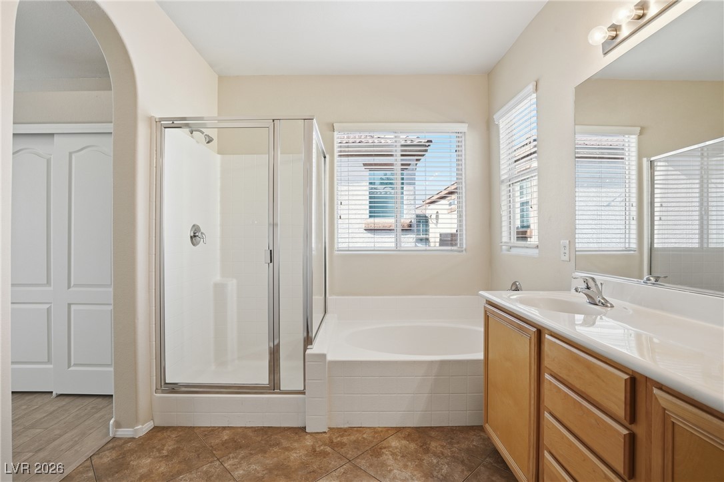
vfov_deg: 73.7
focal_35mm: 16
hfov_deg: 96.7
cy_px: 241
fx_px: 322
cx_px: 362
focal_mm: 16
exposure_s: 1/200
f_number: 9
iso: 320
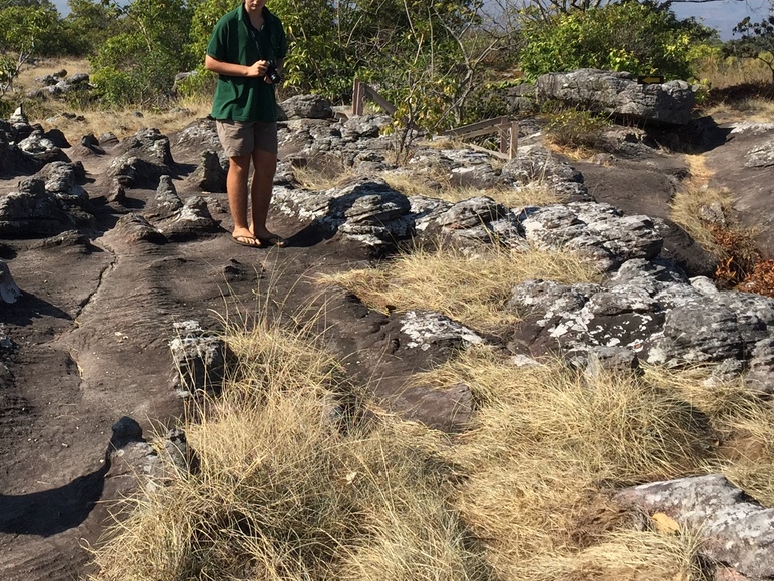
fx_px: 1342
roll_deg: -1.9
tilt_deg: -8.5
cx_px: 135
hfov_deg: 31.2
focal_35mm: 60
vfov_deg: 23.9
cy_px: 85
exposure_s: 1/1883
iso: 32
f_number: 2.2
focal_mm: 4.15
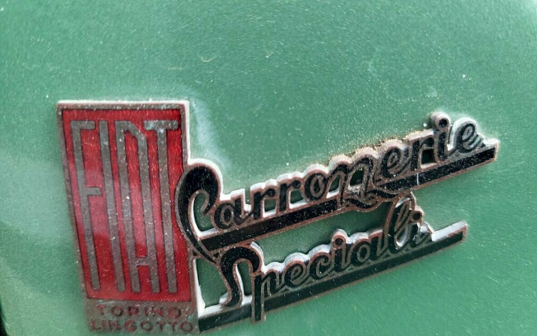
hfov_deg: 66.5
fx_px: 410
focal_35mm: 28
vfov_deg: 44.5
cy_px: 167
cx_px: 272
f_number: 1.8
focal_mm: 5.4
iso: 100
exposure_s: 1/100
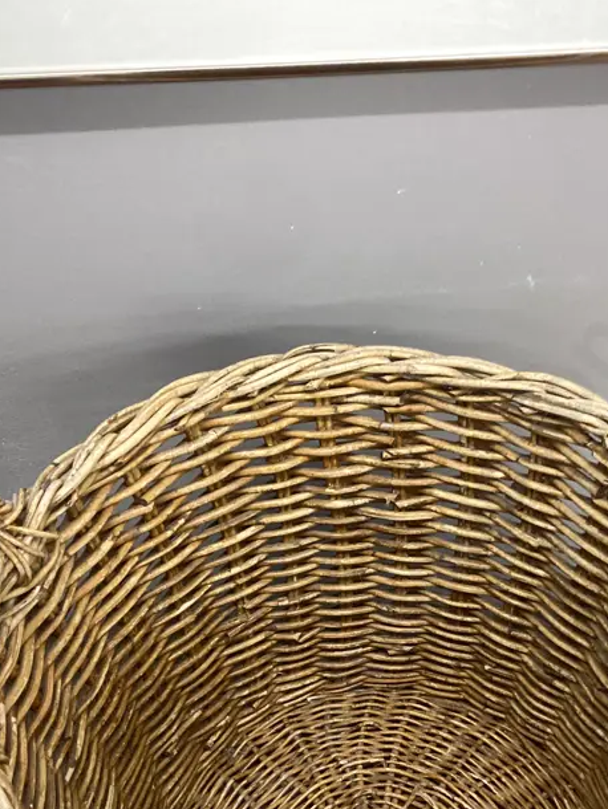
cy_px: 626
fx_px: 1100
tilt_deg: -53.1
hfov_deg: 30.7
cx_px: 394
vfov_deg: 39.1
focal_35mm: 47
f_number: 1.8
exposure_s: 1/50
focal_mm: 3.99
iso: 160
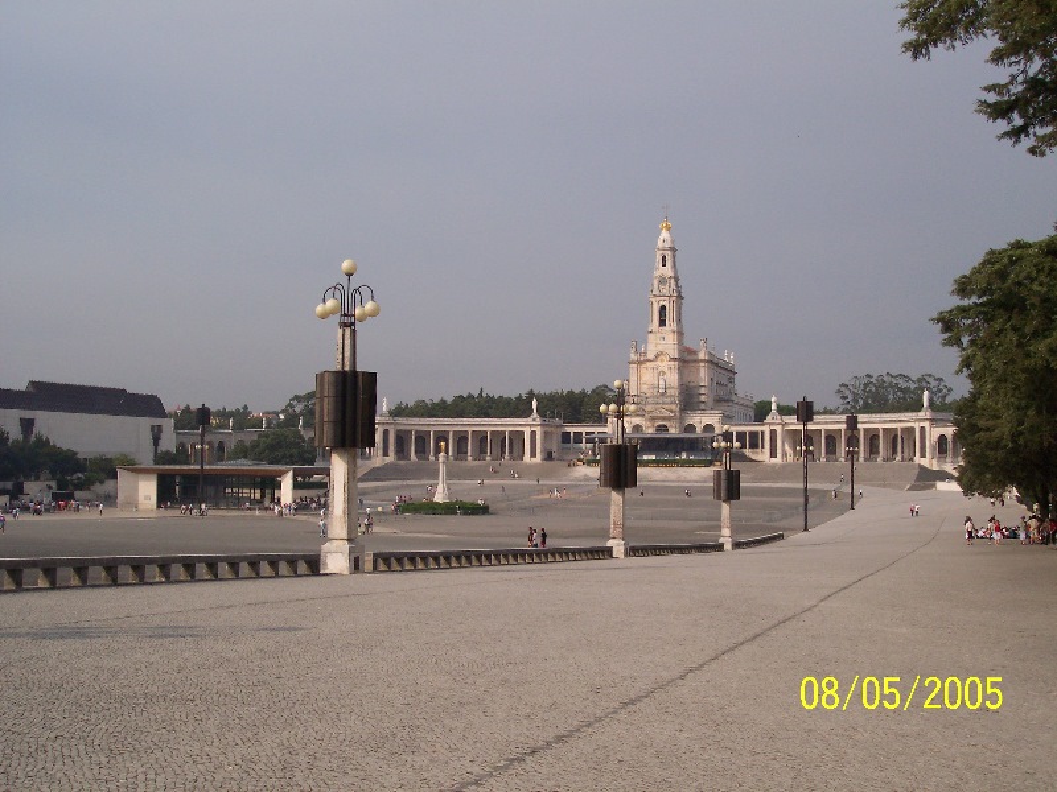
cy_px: 396
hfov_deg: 49.0
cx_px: 528
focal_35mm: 38
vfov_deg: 37.7
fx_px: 1160
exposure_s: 1/1000
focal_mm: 8
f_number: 4.8
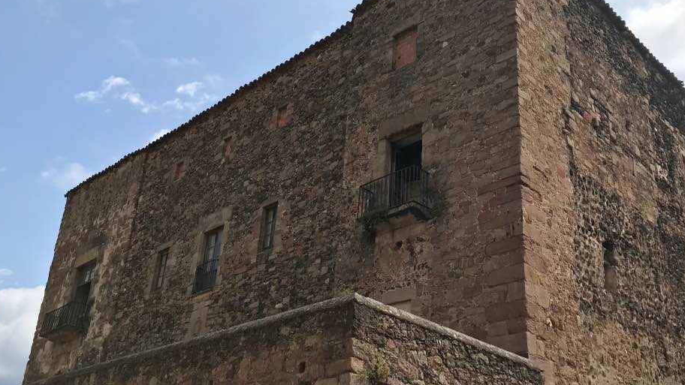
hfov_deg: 49.4
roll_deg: -3.7
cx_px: 369
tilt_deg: +25.6
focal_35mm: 41
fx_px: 745
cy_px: 215
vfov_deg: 29.0
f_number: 1.8
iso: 20
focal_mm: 3.99
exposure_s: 1/2907
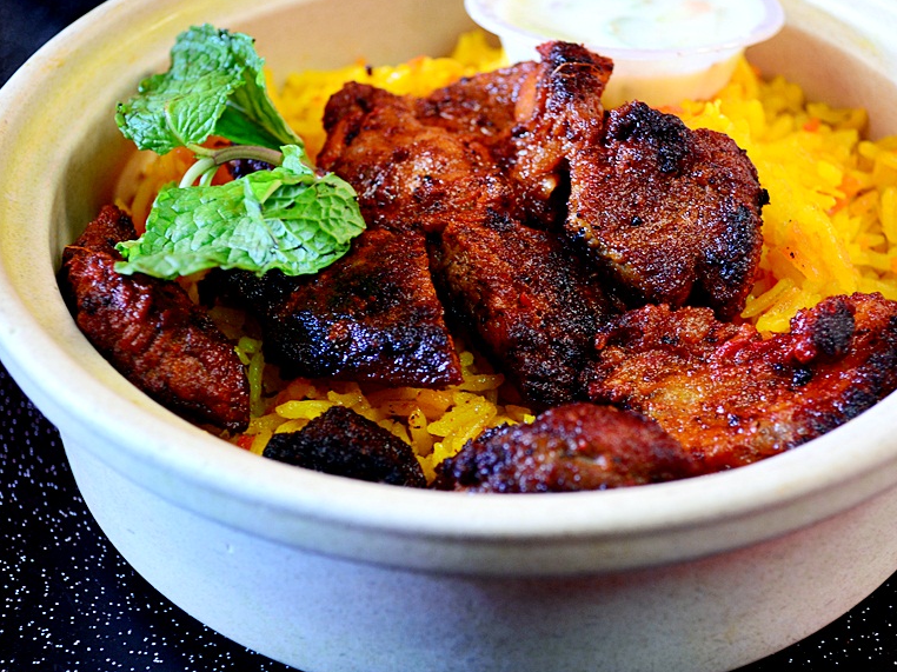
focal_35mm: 68
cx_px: 525
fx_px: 1762
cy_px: 298
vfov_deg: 21.6
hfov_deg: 28.5
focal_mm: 36
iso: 400
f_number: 5
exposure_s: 1/8
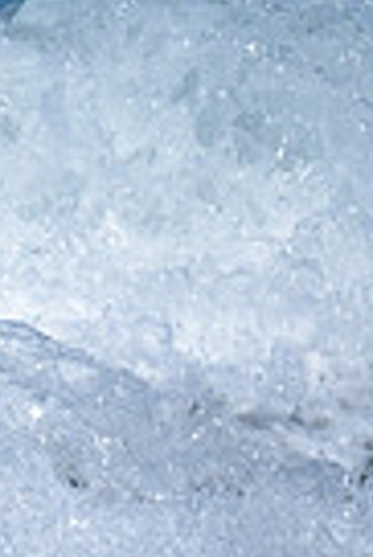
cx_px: -922
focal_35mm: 4654
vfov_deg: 0.4
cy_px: 592
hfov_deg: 0.3
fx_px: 72142
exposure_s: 1/2500
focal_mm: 800
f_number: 6.3
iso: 360
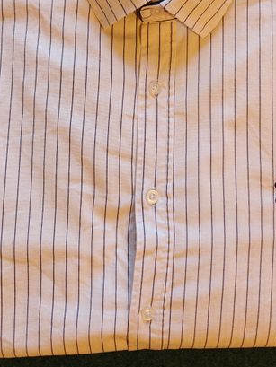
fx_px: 478
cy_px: 93
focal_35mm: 45
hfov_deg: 32.0
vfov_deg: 40.9
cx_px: 176
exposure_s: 1/100
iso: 640
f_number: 1.6
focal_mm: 6.06
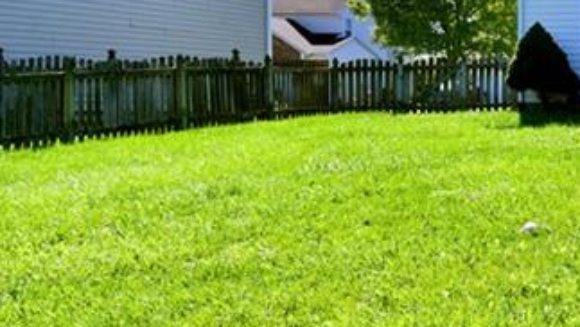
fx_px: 1123
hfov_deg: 23.9
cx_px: 833
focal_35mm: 73
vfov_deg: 16.5
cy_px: 106
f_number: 11
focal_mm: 22
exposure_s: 1/500
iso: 640
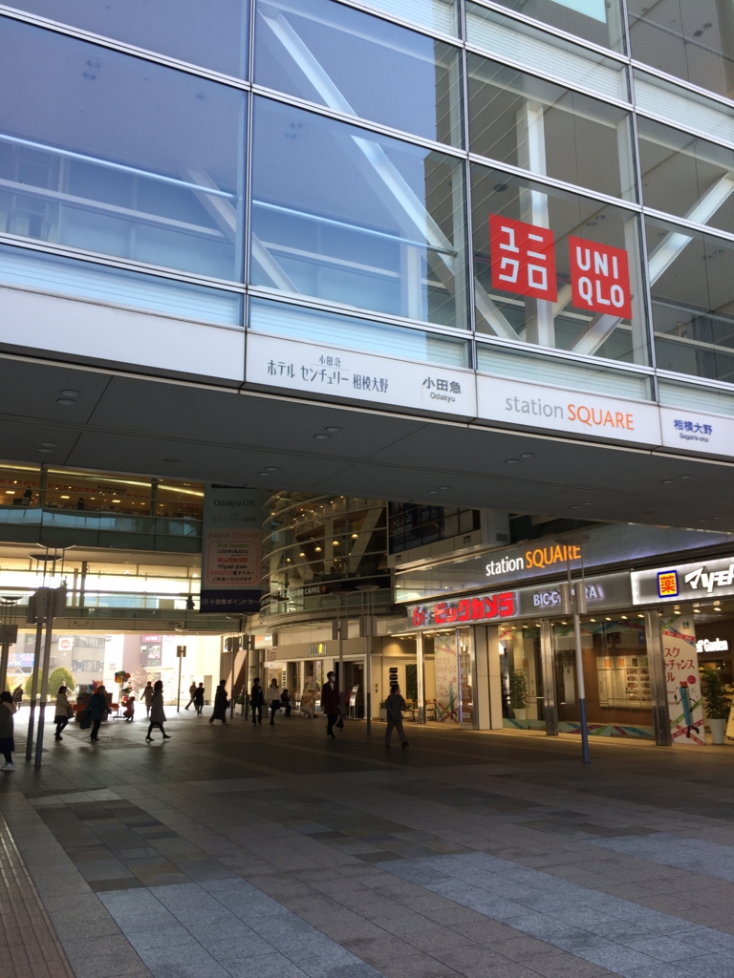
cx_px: 367
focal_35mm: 29
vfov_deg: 61.7
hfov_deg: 48.2
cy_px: 489
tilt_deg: +13.2
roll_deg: +0.4
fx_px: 820
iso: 32
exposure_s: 1/130
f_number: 2.2
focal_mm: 4.15
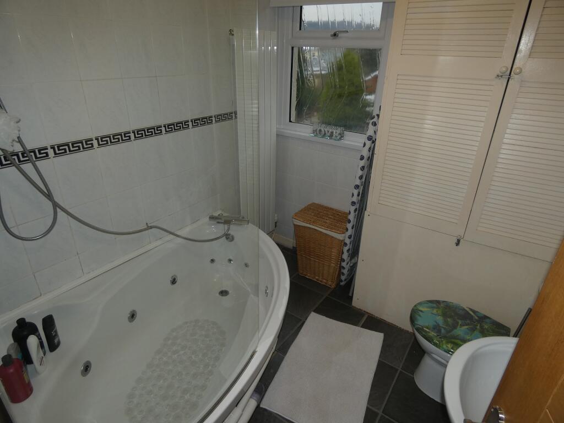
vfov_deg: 66.0
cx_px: 282
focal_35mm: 20
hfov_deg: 81.7
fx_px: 326
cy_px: 212
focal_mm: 3.6
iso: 80
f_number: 2.8
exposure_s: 1/125
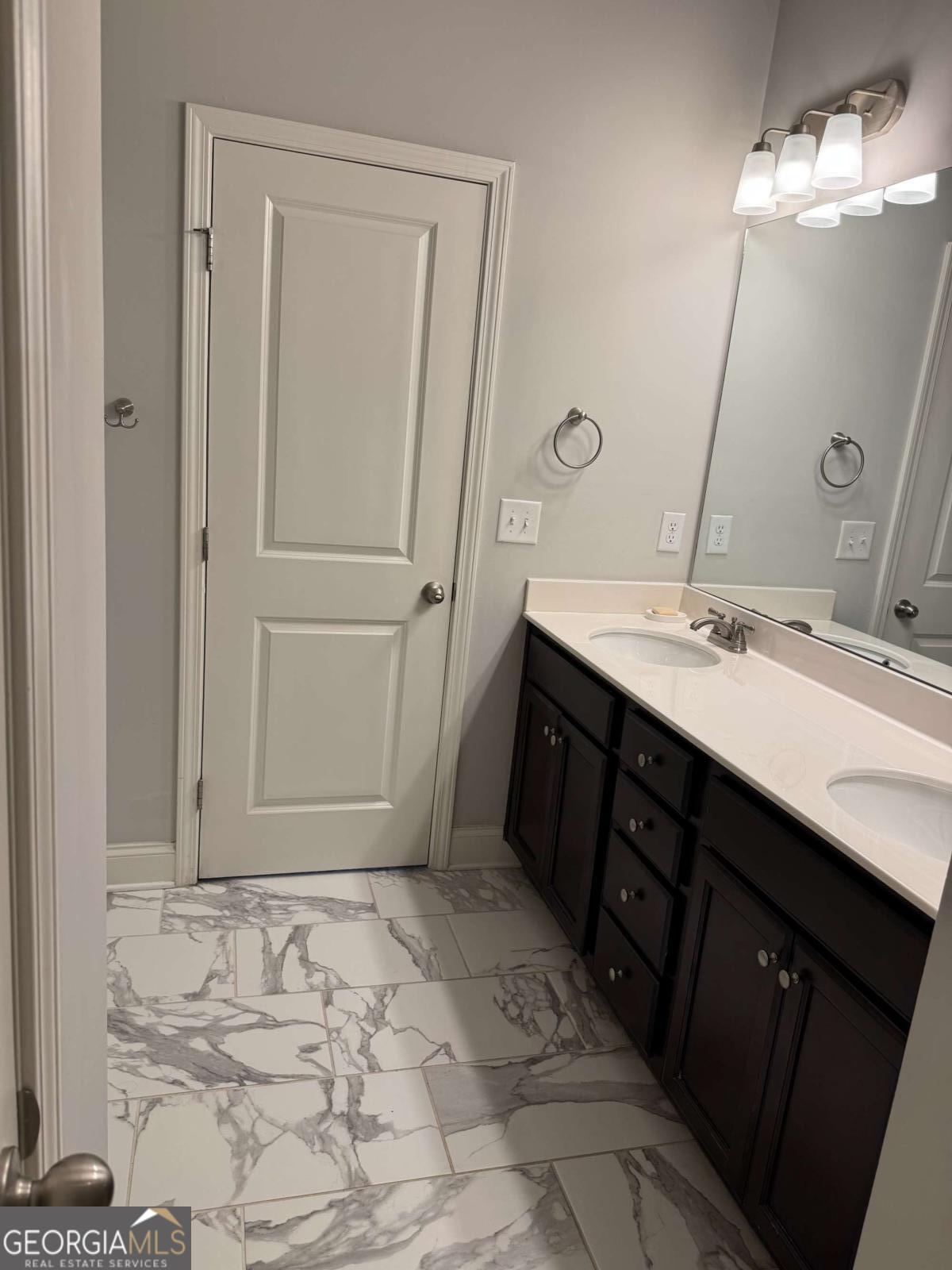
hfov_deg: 56.8
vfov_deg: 71.6
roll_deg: -5.0
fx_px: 880
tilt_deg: -14.2
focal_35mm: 24
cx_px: 476
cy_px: 635
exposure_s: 1/120
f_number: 1.78
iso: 80
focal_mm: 6.76
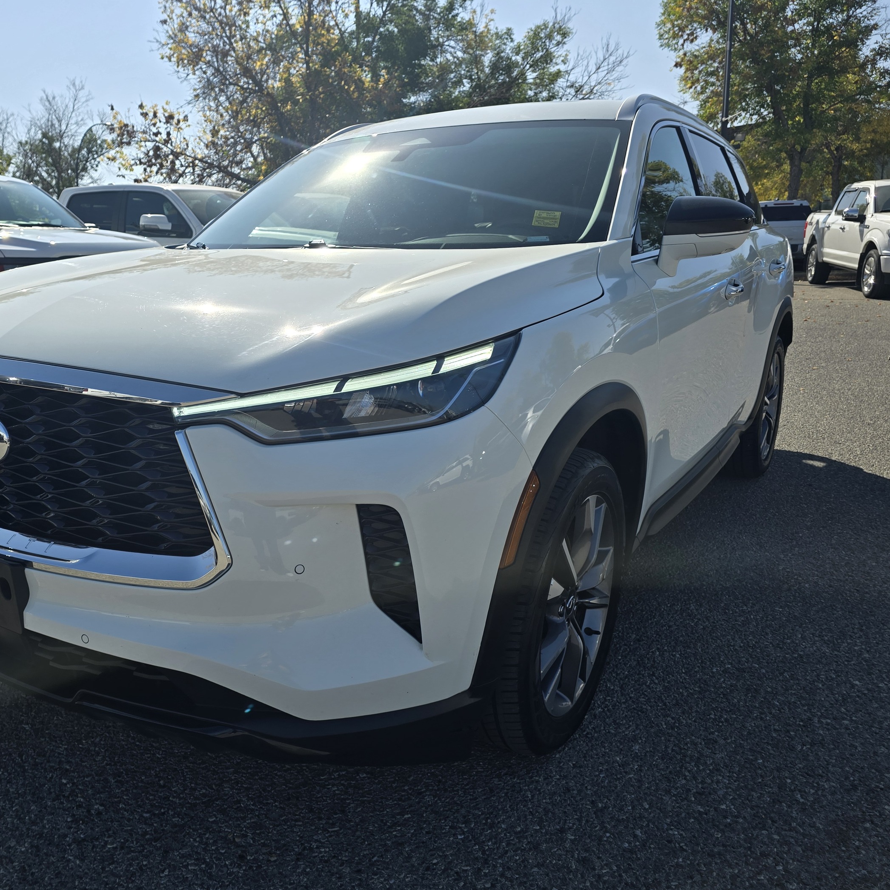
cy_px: 452
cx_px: 306
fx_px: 814
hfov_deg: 56.2
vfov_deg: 57.3
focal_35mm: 28
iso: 12
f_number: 1.7
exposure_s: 1/854
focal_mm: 6.3
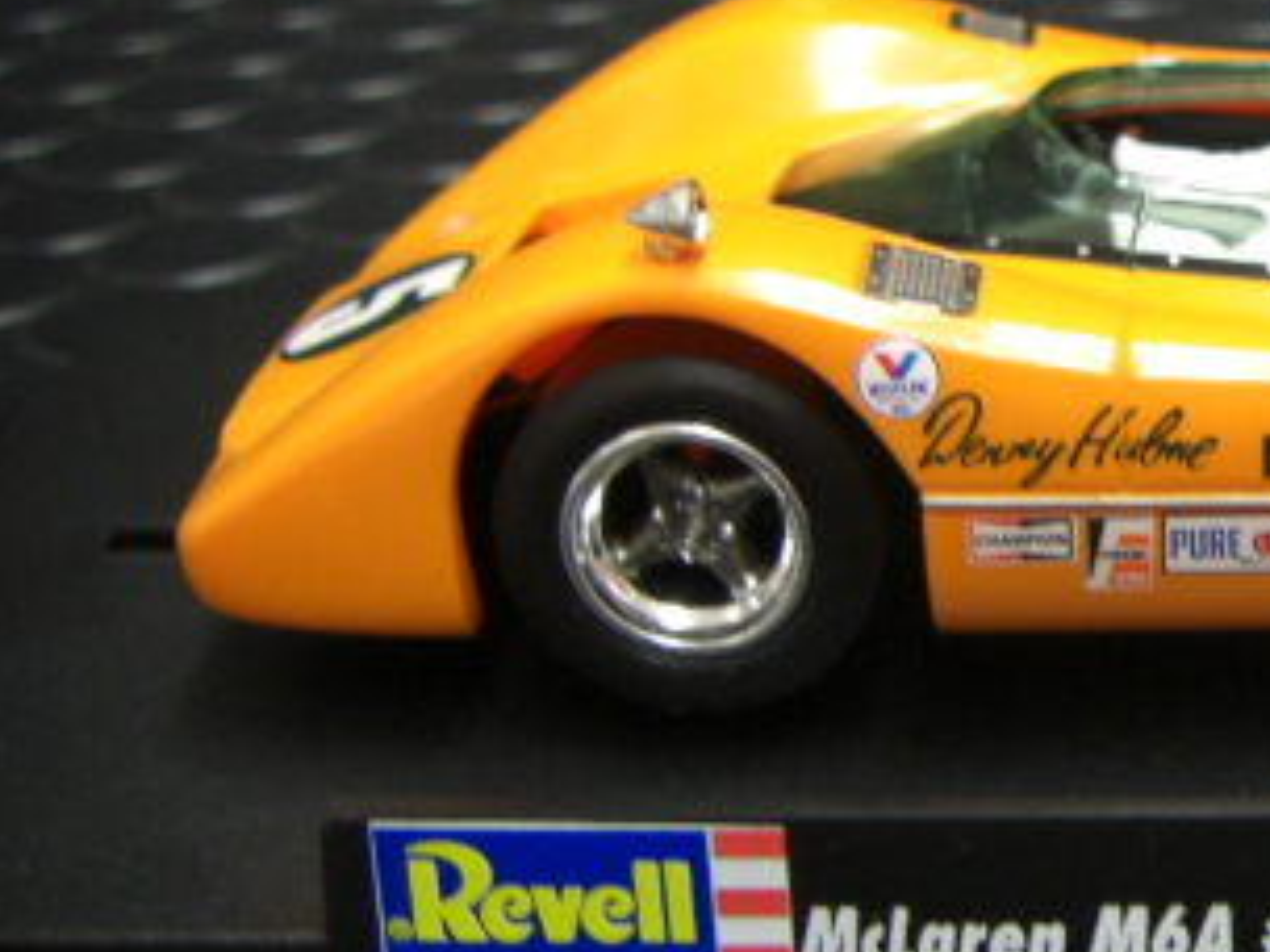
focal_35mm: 80
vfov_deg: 18.4
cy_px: 434
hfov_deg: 23.2
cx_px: 1328
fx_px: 2935
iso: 200
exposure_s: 1/15
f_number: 3.4
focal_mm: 6.3
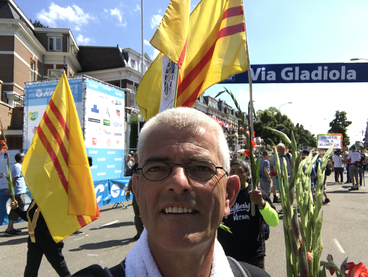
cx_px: 184
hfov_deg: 56.8
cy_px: 138
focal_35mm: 32
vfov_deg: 44.2
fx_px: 340
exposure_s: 1/715
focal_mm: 2.87
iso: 25
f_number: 2.2
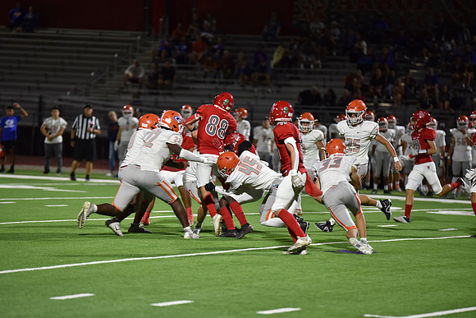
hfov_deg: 10.3
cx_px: 238
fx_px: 2645
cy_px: 159
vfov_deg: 6.9
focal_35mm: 200
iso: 2500
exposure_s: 1/500
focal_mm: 200
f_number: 2.8
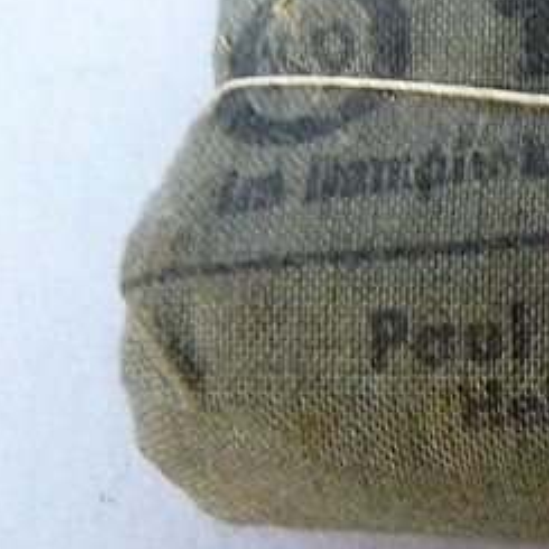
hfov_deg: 19.5
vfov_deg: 22.2
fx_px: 1400
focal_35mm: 78
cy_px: 260
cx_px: 807
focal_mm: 4.8
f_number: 2.8
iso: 400
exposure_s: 1/15
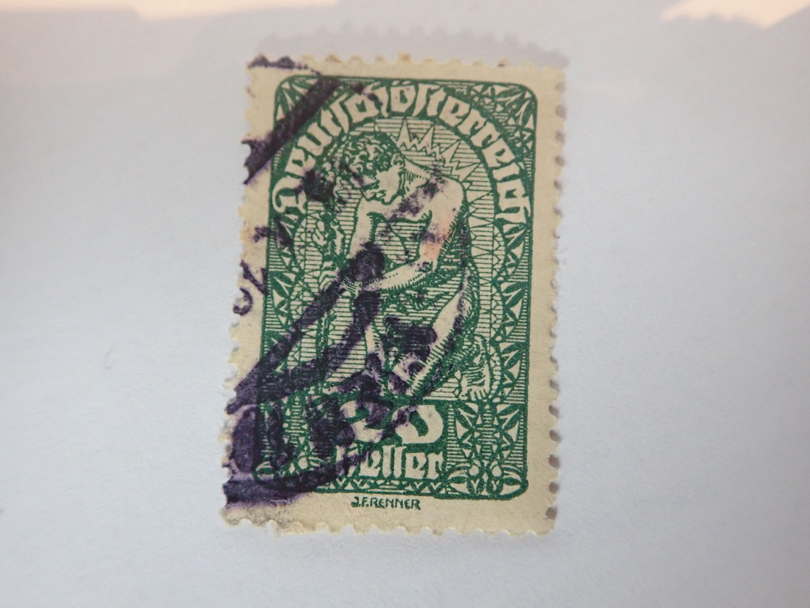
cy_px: 304
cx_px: 405
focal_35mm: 30
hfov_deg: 60.0
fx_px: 702
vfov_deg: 46.8
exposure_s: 1/125
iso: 800
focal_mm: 5.5
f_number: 2.3
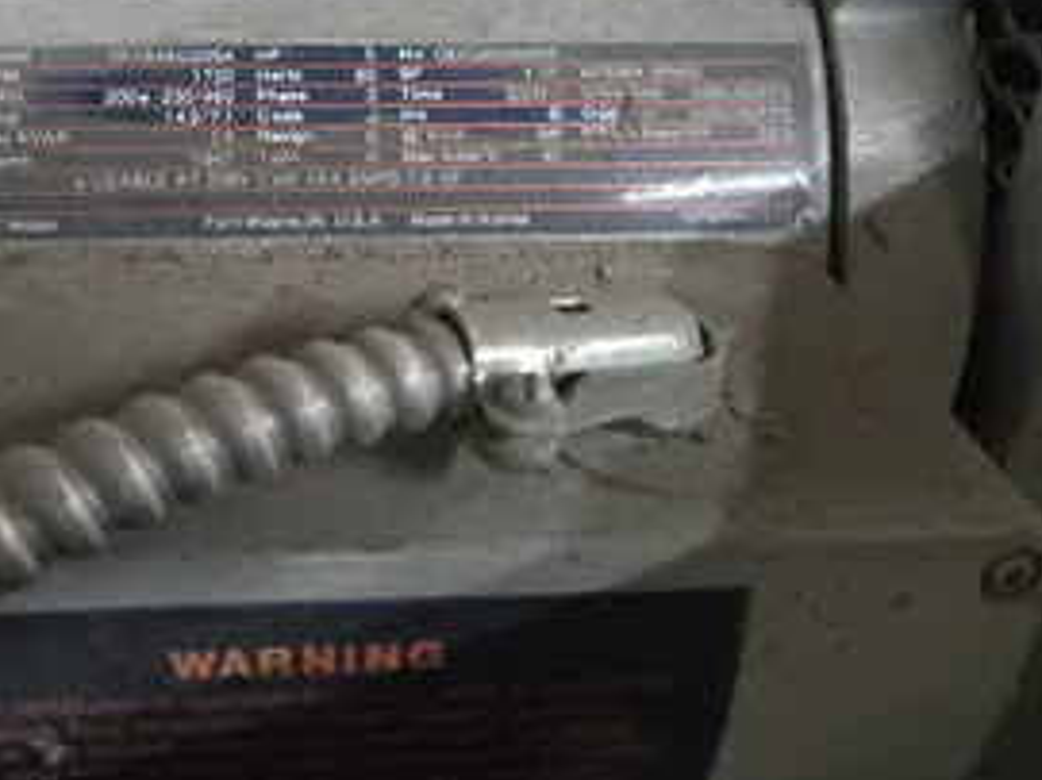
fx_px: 1023
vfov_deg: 40.8
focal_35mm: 34
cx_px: 304
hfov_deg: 52.4
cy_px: 215
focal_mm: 5.4
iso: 1600
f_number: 1.8
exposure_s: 1/60
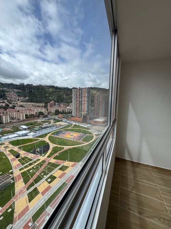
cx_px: 86
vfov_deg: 102.1
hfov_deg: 85.7
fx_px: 92
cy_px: 114
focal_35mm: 14
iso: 50
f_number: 2.2
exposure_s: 1/1506
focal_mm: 2.22
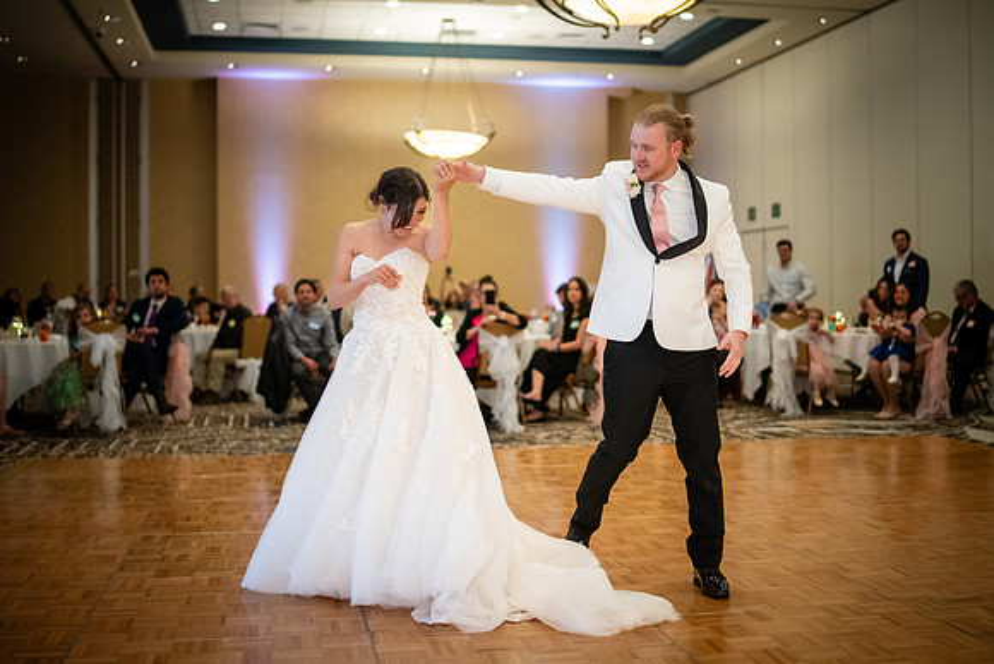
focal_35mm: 44
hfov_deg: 44.9
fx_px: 1203
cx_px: 500
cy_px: 316
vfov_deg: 30.8
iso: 3200
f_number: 1.2
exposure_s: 1/320
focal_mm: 35
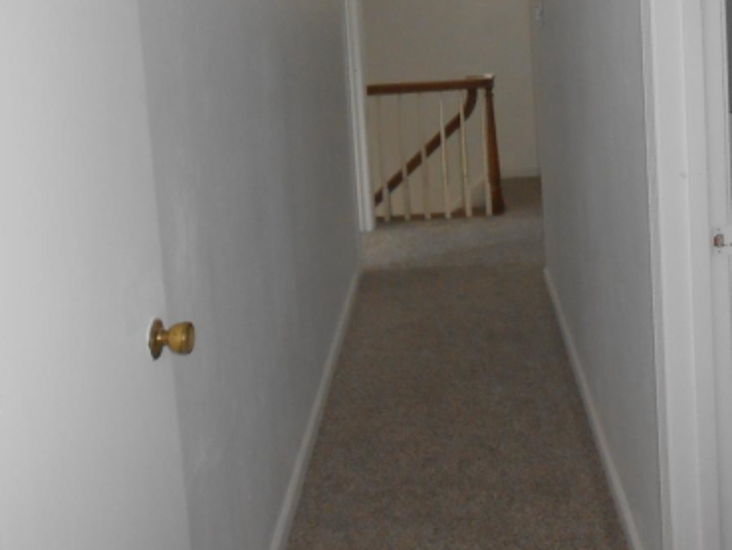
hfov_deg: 40.3
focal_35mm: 47
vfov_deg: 29.9
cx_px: 416
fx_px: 994
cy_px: 83
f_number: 3.5
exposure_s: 1/25
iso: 200
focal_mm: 4.6
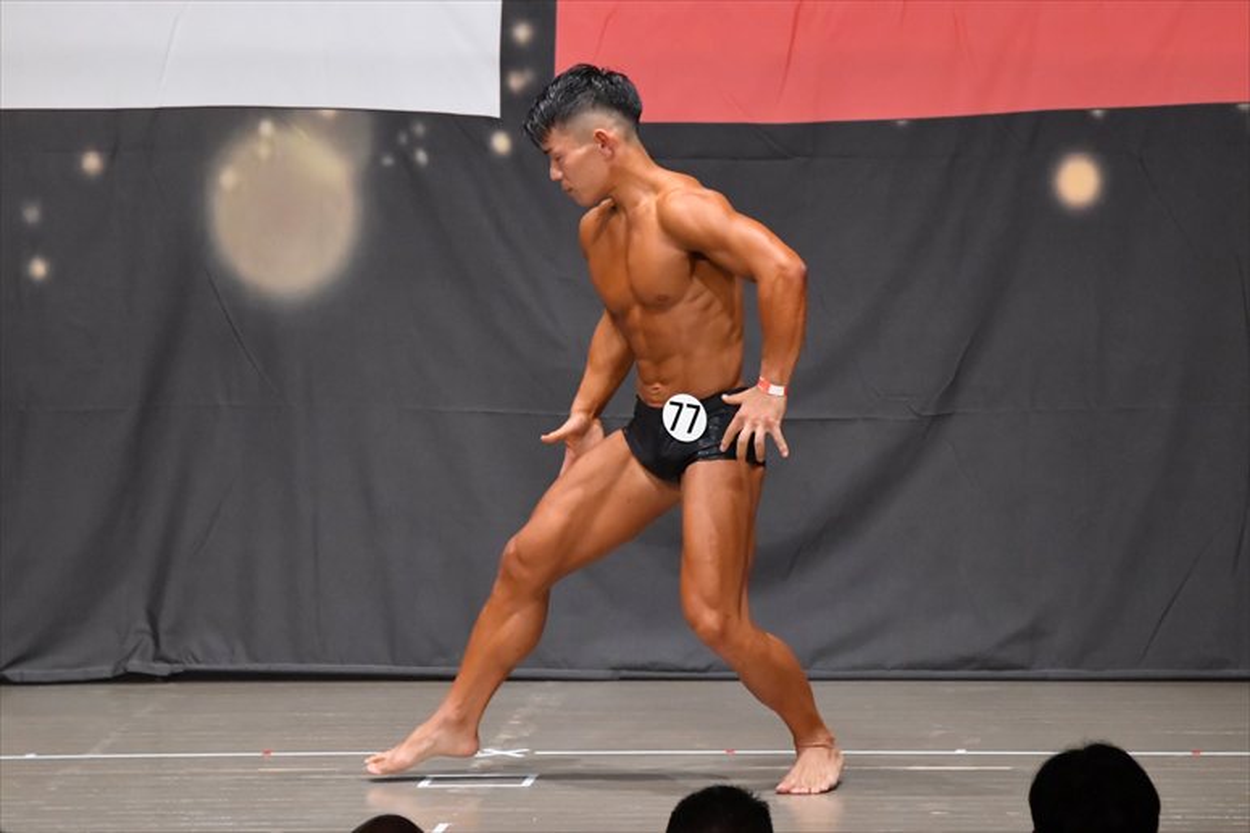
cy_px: 416
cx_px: 625
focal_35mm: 255
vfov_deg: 5.4
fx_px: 8850
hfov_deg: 8.1
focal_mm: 170
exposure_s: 1/400
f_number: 5.6
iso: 8000
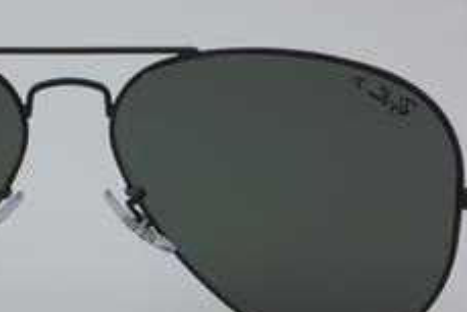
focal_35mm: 144
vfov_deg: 9.5
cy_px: 188
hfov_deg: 14.1
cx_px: 67
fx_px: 1867
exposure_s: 1/4
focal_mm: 55
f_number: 32
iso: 100
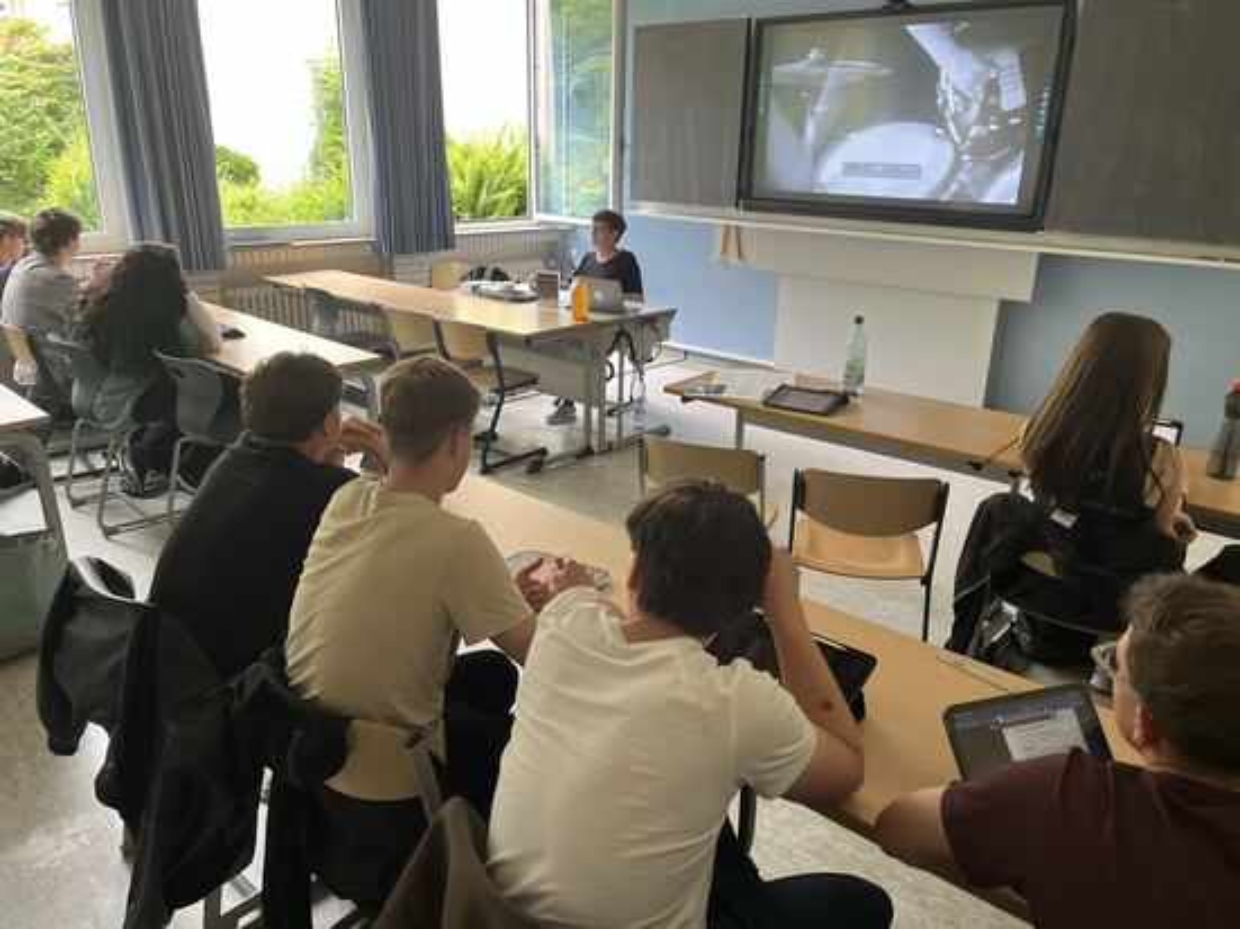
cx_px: 620
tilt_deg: -19.4
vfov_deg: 53.0
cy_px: 464
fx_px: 931
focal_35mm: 26
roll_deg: -2.4
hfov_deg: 67.3
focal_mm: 5.1
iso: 125
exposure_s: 1/99
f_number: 1.6
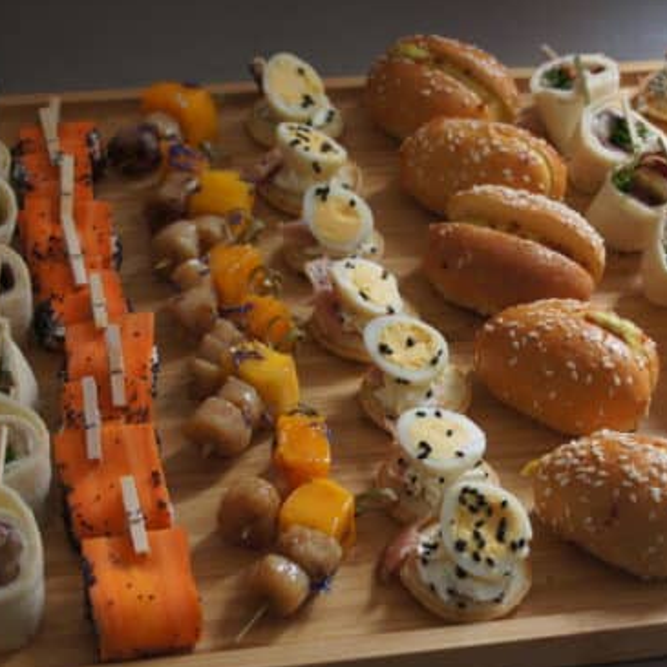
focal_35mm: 75
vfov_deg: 23.0
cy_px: 429
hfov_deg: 23.0
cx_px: 386
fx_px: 1635
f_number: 4
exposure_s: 1/50
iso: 400
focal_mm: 28
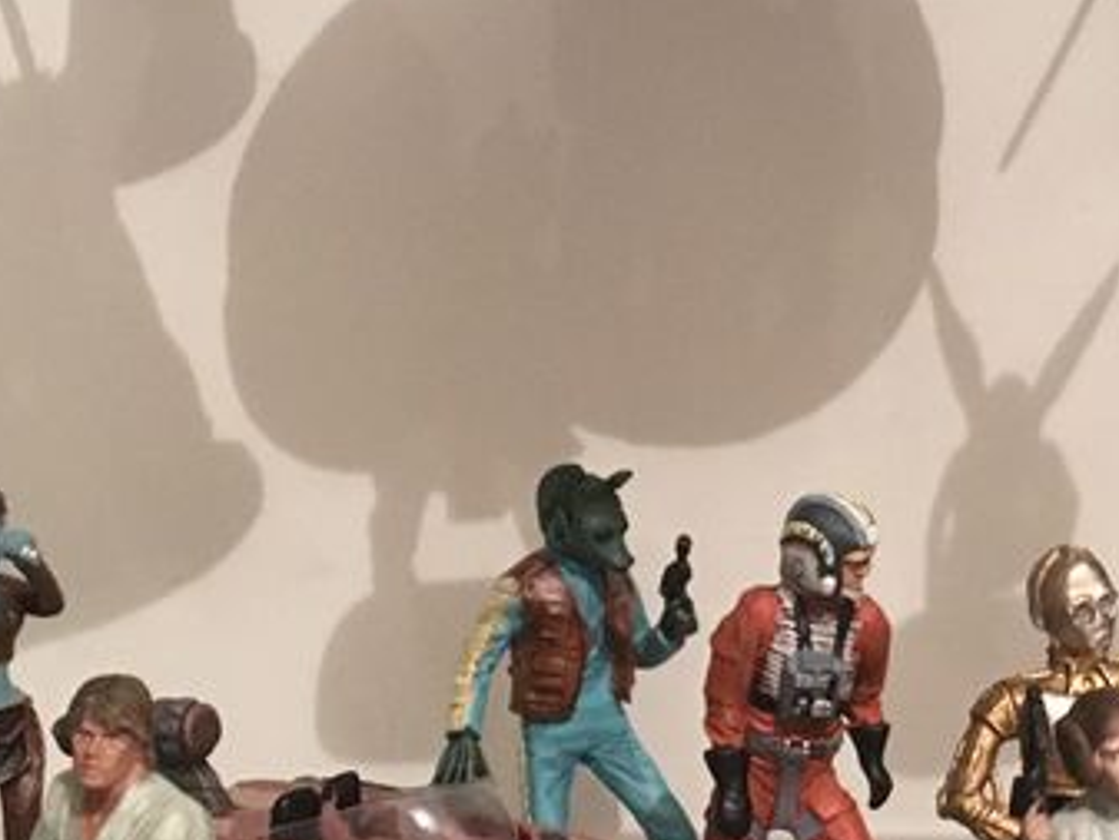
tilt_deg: -6.4
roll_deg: -0.4
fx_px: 2781
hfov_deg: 22.5
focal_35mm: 86
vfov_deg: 17.2
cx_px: 840
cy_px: 408
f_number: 2.2
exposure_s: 1/17
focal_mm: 4.15
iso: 400
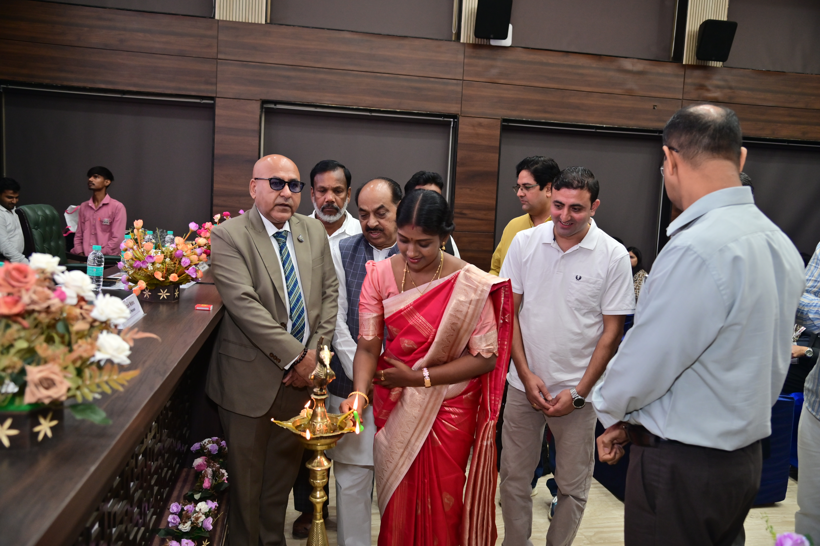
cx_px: 410
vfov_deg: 42.3
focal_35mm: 31
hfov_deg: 60.3
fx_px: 706
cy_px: 273
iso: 1250
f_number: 4.5
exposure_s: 1/200
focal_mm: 31
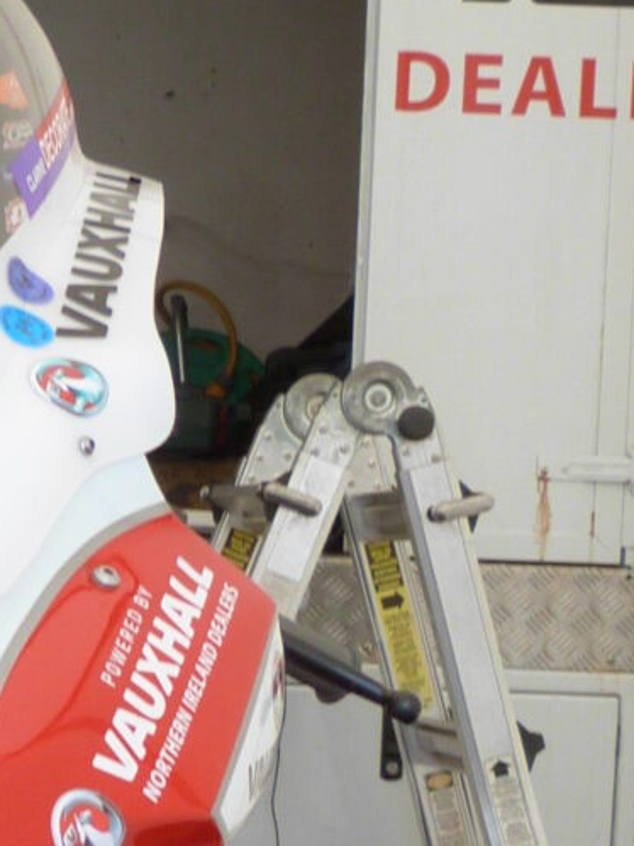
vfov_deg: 12.8
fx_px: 3713
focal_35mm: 152
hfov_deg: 9.5
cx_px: -281
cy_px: 917
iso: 100
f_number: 3.1
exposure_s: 1/100
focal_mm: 6.5
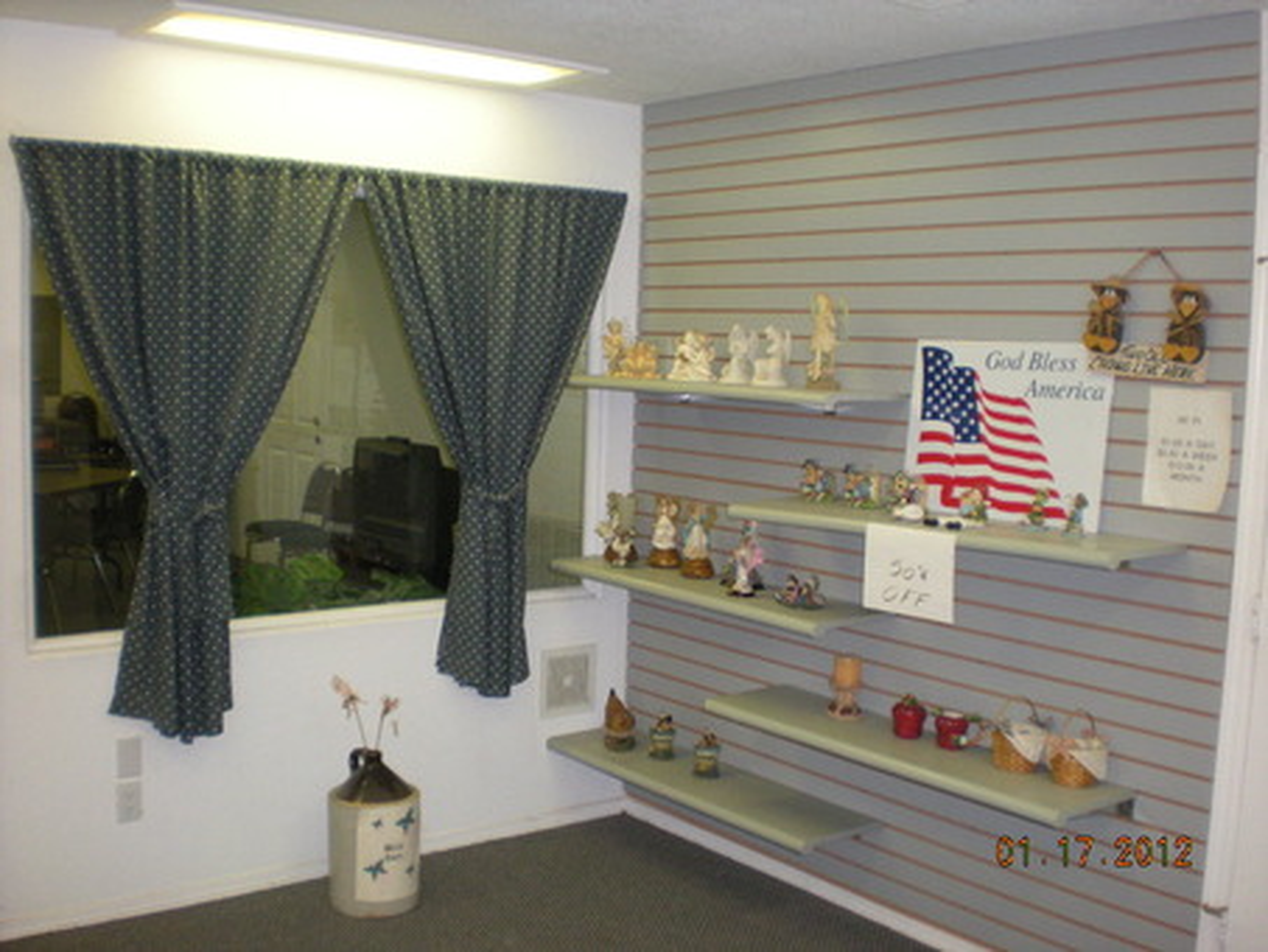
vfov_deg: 37.7
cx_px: 634
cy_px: 476
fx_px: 1392
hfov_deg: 49.0
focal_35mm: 38
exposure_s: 1/60
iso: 272
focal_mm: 6.3
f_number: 3.1
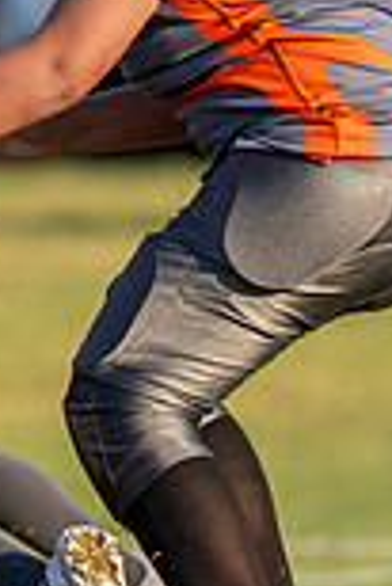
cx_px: -591
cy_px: 20
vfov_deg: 1.9
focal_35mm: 1078
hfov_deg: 1.3
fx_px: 17567
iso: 320
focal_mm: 200
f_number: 2.8
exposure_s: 1/4000
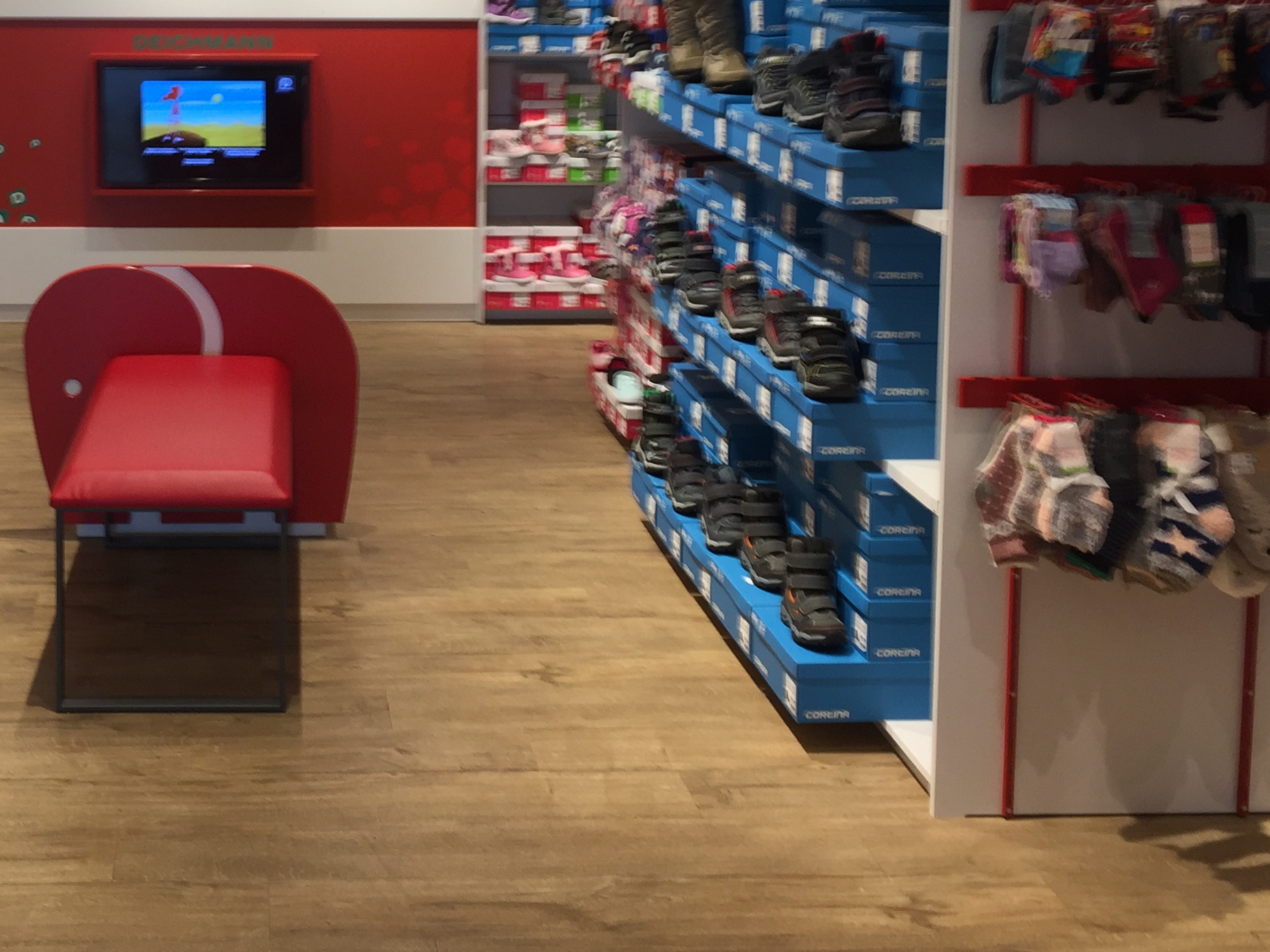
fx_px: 1908
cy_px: 112
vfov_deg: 27.1
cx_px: 302
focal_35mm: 52
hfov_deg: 35.9
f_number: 2.2
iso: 32
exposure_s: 1/50
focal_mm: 4.15
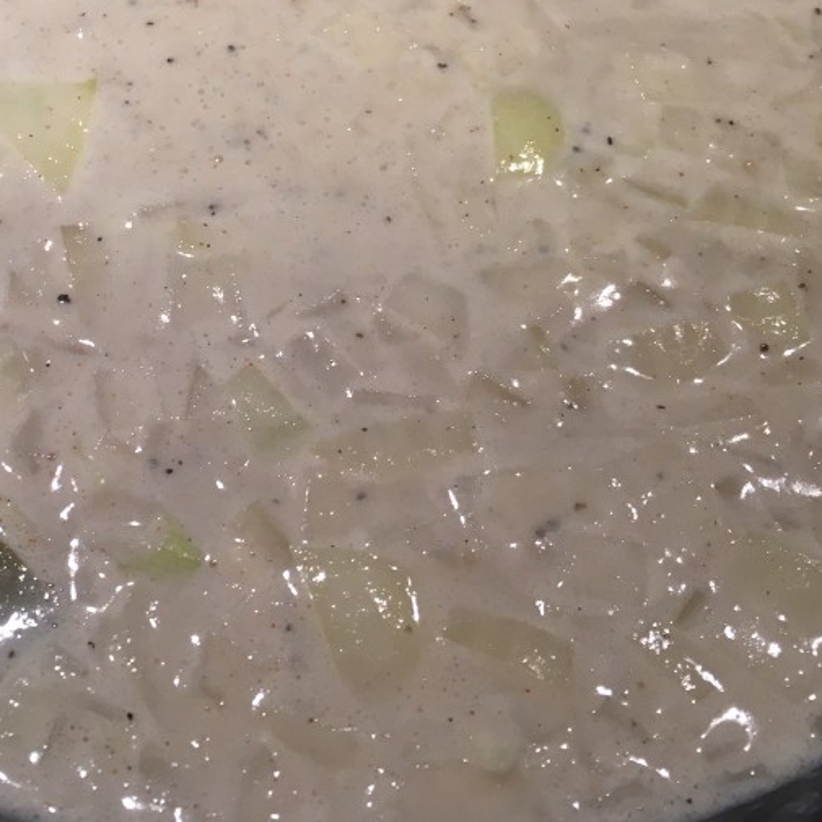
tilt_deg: -53.1
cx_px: 251
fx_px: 1397
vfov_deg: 32.2
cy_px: 212
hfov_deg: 32.4
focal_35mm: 52
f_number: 2.2
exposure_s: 1/30
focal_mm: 4.15
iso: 32
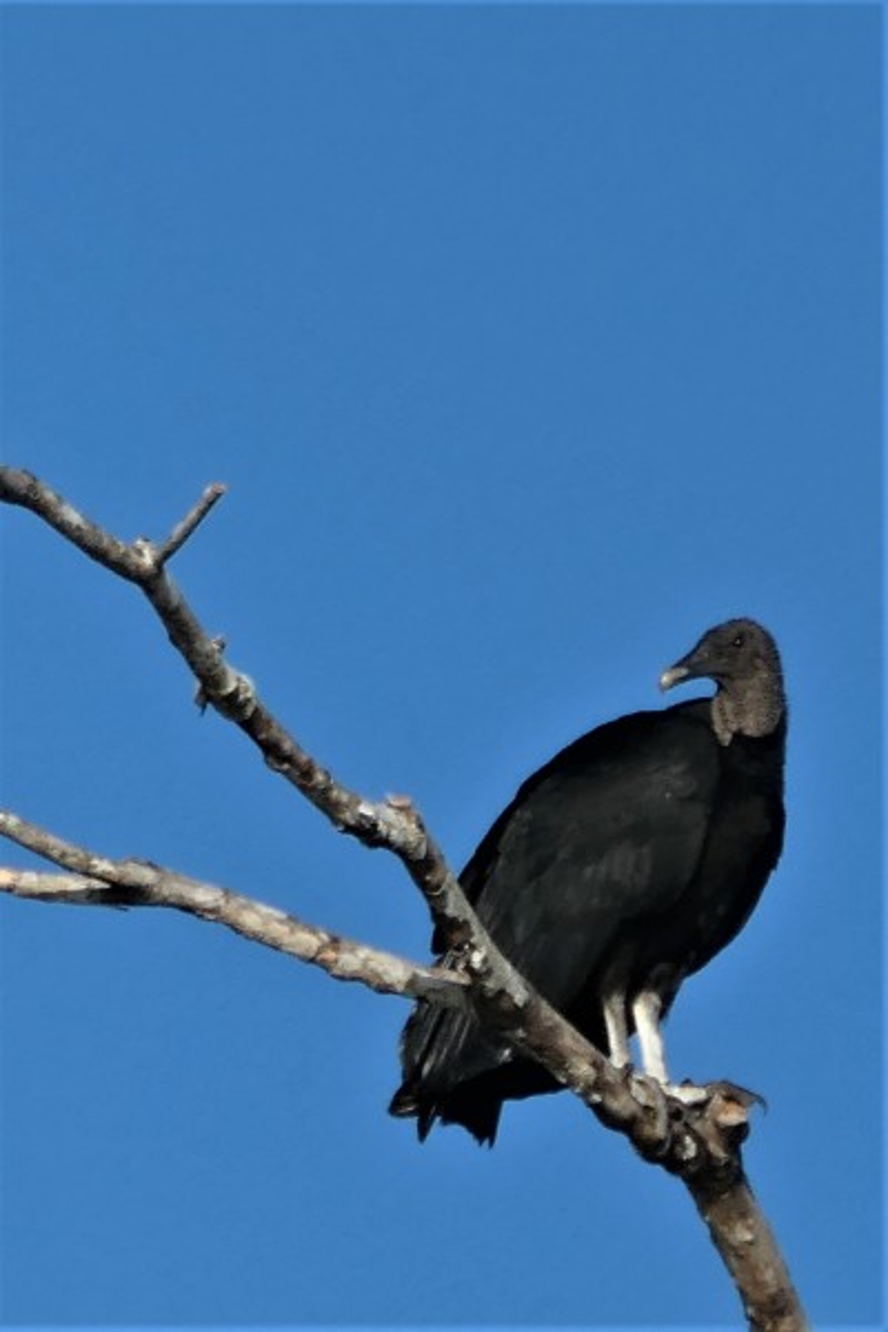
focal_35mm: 720
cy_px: 666
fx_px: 26638
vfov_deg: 2.9
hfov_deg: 1.9
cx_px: 444
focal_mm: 132
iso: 200
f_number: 6.4
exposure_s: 1/1000
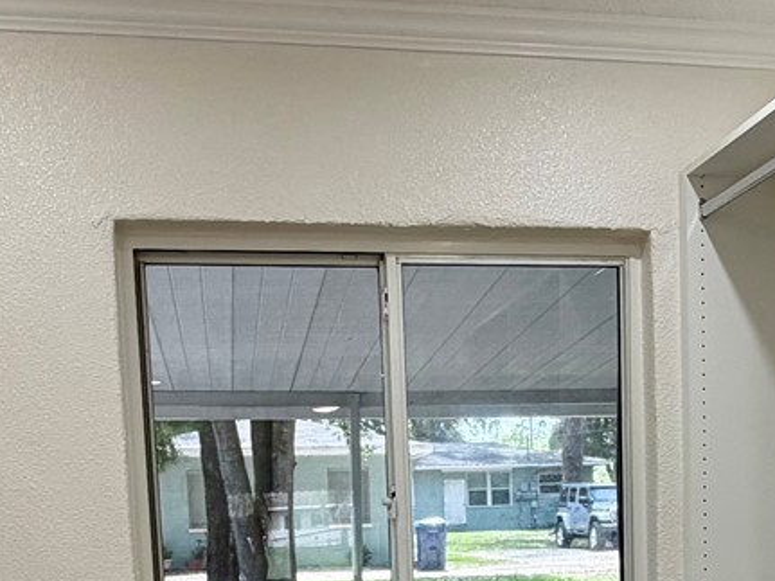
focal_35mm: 52
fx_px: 1164
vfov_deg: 25.7
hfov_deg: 36.7
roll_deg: +1.5
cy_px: 658
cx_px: 475
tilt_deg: -6.9
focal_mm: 2.22
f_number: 2.2
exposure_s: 1/120
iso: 125
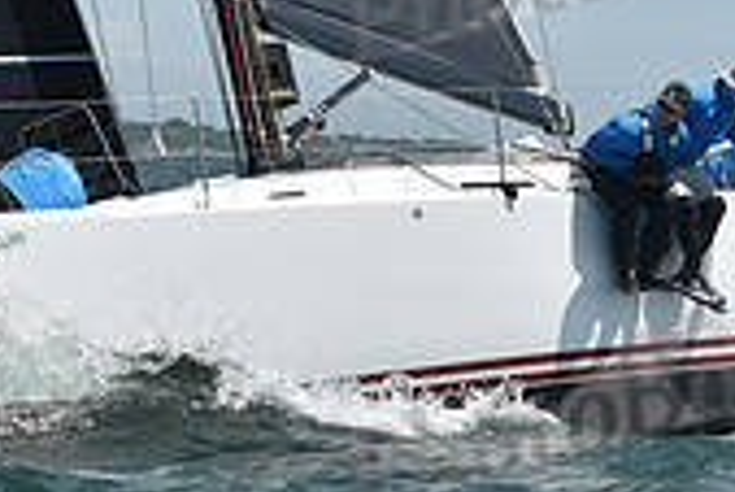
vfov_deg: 5.7
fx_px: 4904
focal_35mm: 240
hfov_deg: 8.5
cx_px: 122
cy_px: 237
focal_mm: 70
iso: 250
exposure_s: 1/1250
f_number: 8
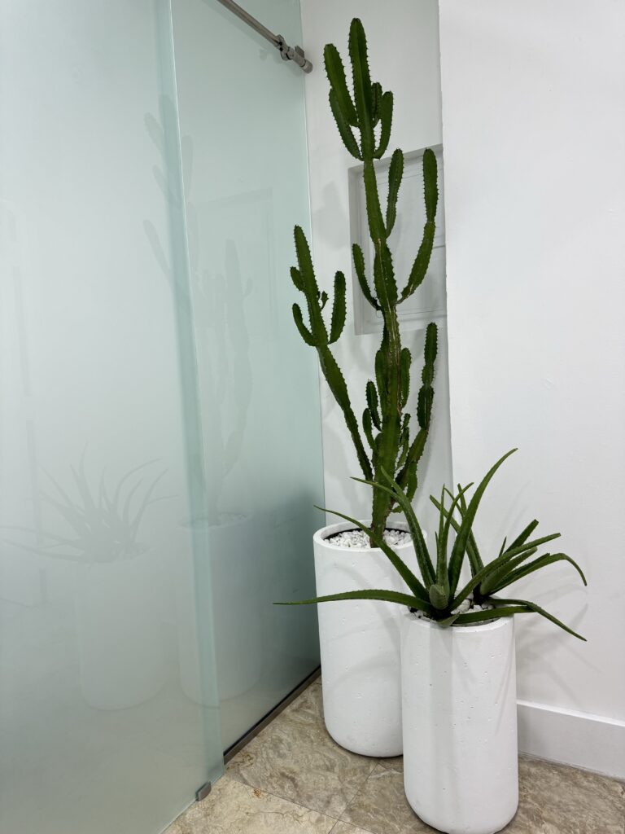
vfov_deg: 71.6
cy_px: 417
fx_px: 578
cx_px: 312
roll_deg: +2.8
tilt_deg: -3.4
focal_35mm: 24
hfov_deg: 56.8
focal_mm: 6.86
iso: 125
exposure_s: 1/60
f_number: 1.78
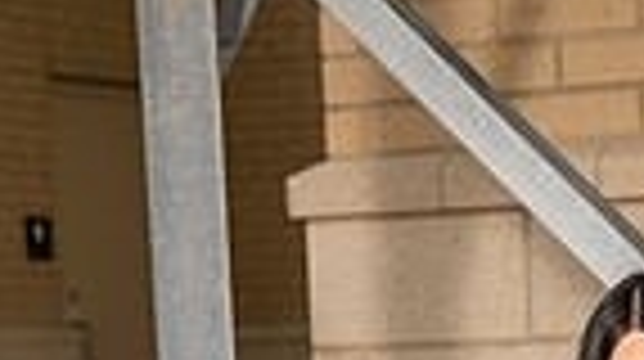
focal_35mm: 231
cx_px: 630
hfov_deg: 9.3
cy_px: 968
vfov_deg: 5.0
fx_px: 3939
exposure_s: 1/320
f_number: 7.1
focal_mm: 70
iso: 200
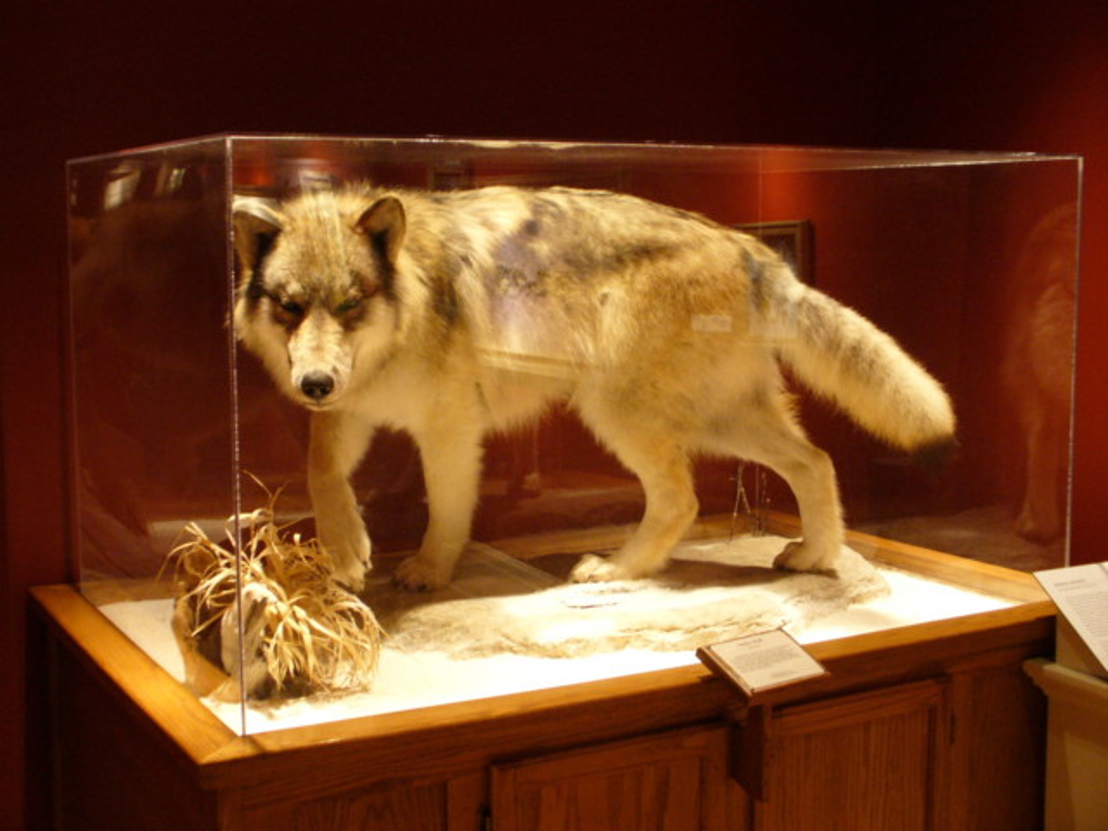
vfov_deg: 30.3
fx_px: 1536
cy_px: 416
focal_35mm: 48
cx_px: 554
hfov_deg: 39.7
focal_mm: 7.9
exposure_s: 1/10
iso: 200
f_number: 3
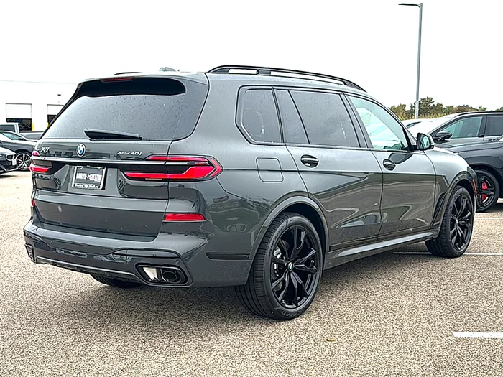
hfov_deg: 49.0
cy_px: 188
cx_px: 252
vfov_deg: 37.7
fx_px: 552
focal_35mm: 38
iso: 80
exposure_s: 1/1074
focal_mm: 6.86
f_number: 1.78
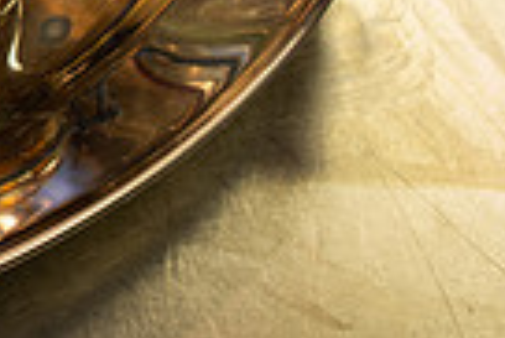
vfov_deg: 8.7
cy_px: -360
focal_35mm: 149
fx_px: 2092
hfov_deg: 12.3
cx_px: -464
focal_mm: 35
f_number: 5.6
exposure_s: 1/60
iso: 800
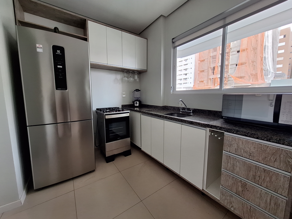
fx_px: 110
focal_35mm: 13
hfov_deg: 106.2
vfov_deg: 89.9
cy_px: 110
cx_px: 146
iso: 100
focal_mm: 1.74
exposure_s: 1/40
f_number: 2.2
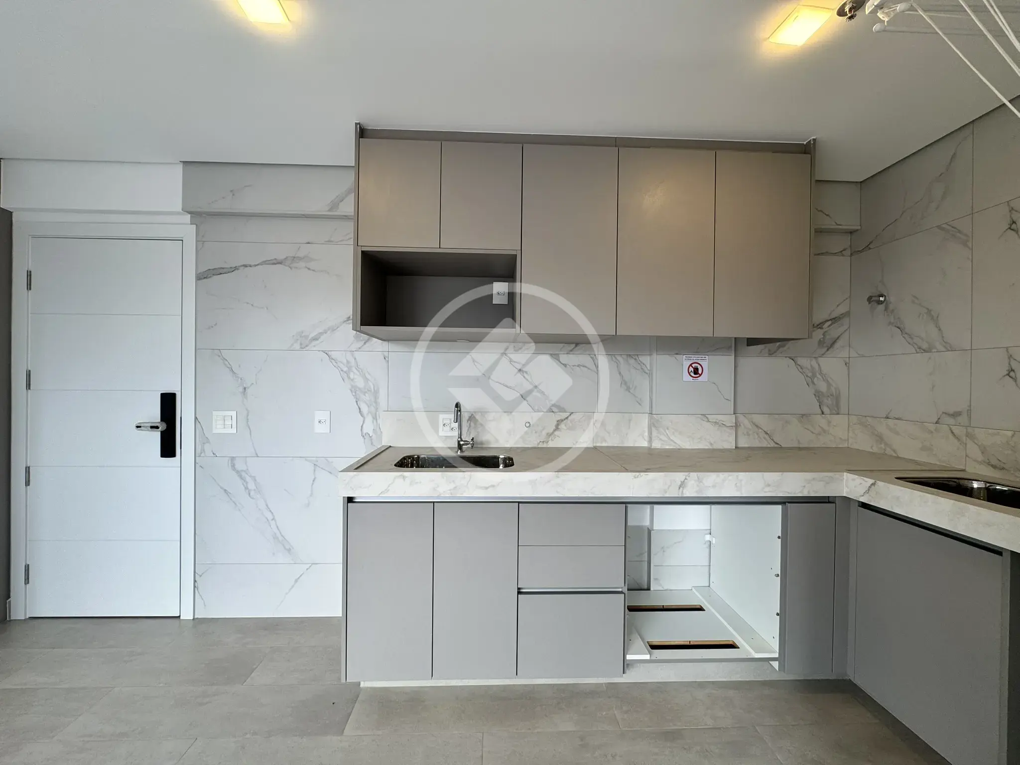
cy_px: 382
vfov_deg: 85.7
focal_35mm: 14
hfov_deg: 102.1
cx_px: 510
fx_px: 413
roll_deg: -0.5
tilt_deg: -0.5
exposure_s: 1/138
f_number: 2.2
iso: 40
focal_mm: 2.22
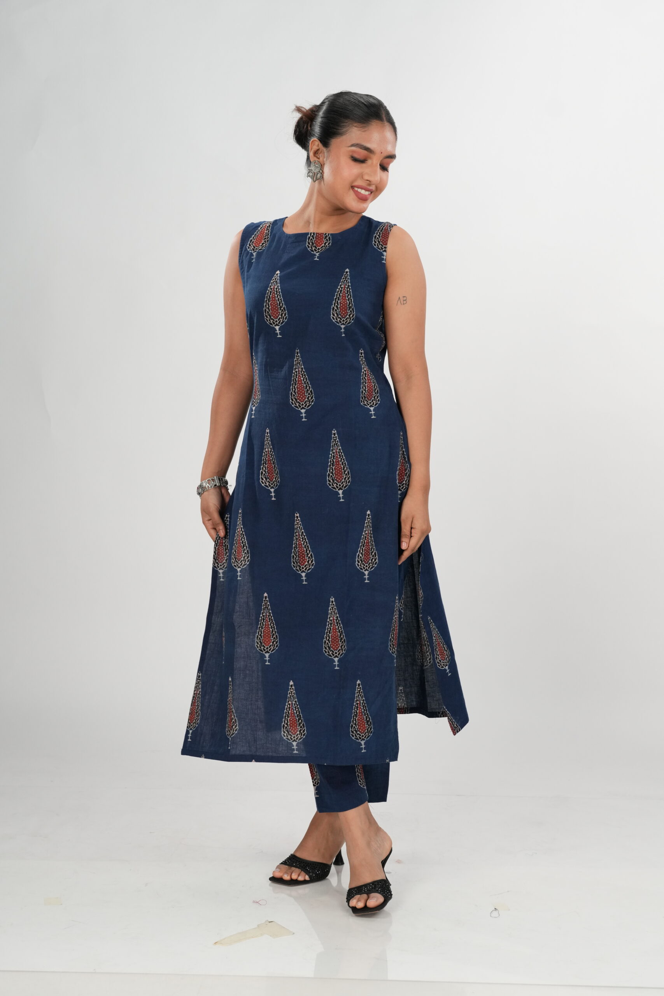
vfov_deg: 28.8
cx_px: 332
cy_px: 498
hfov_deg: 19.5
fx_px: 1936
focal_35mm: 70
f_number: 4.5
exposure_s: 1/320
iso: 1600
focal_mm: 70
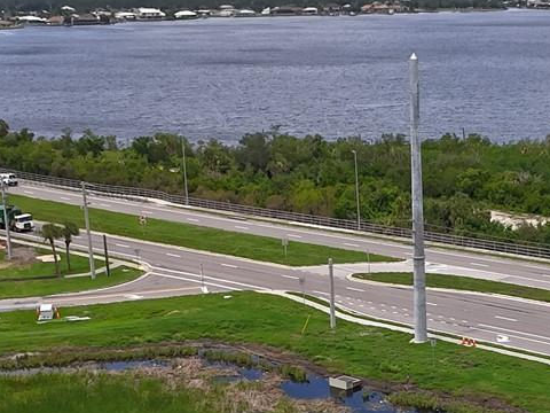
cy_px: 420
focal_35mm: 80
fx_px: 1271
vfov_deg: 17.9
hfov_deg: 23.9
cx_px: 473
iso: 100
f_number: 2.8
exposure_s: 1/800
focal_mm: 4.55
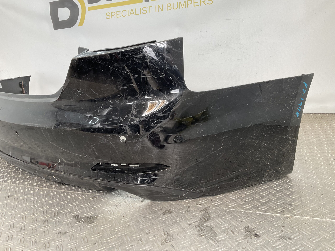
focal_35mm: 29
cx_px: 168
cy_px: 126
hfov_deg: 61.7
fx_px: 281
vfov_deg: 48.2
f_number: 1.8
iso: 25
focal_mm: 3
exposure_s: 1/120
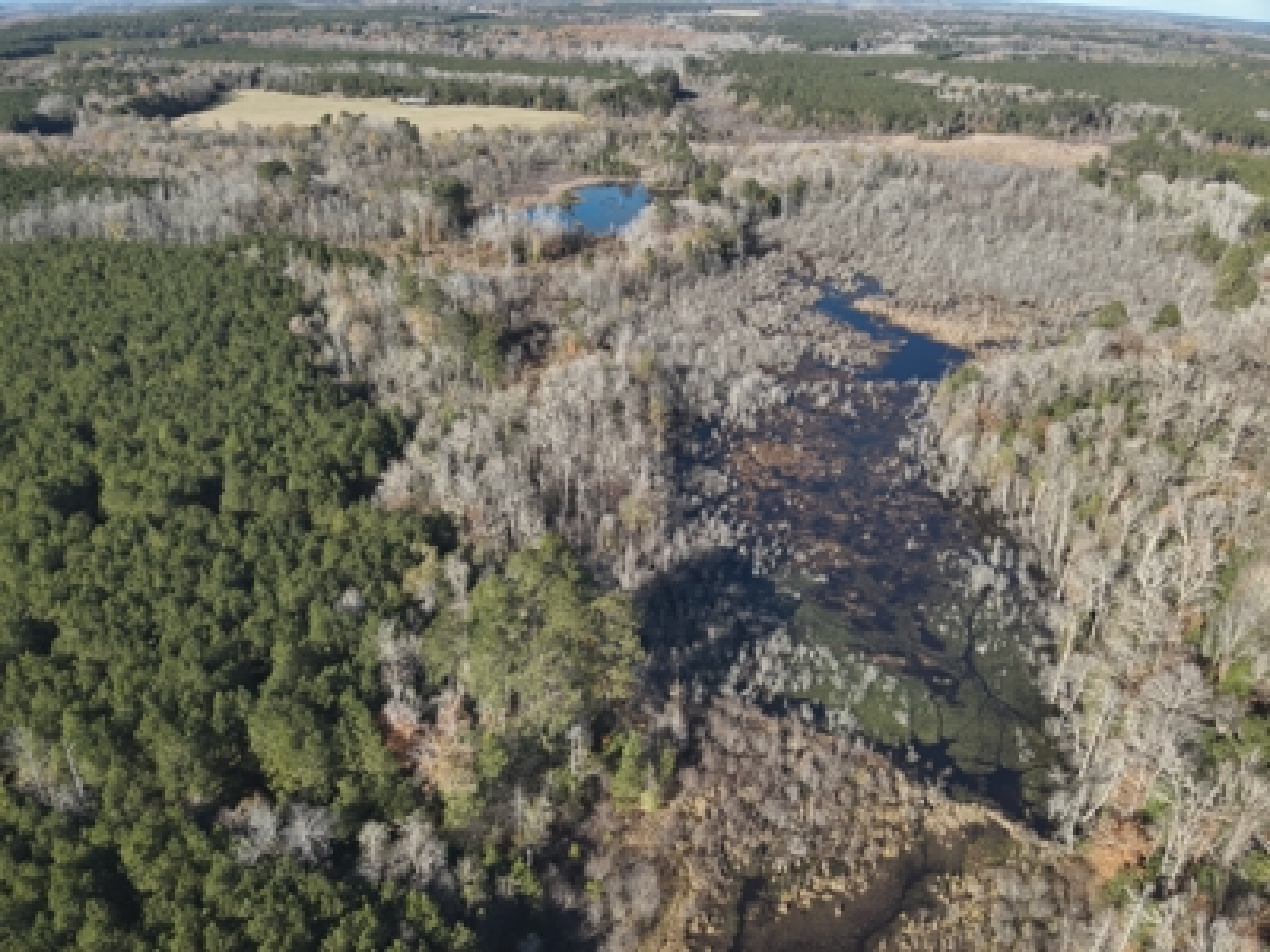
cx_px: 635
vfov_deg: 56.8
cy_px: 476
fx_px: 881
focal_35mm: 24
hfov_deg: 71.6
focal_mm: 4.4
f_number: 2.8
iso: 100
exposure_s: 1/725
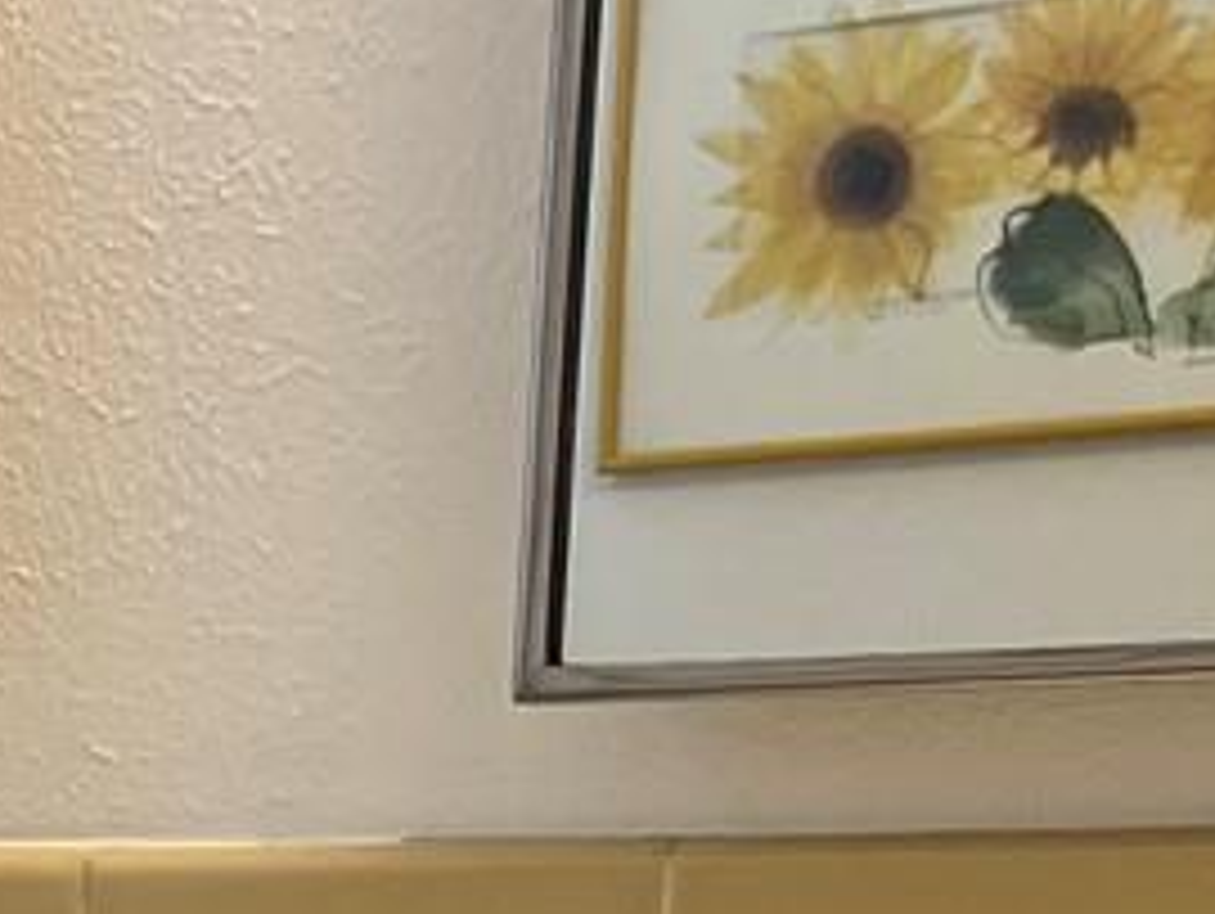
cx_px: -1616
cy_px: 1869
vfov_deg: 9.4
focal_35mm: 148
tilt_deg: -11.3
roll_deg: +0.4
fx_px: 5199
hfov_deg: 11.3
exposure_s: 1/120
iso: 125
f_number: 1.6
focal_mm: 5.1
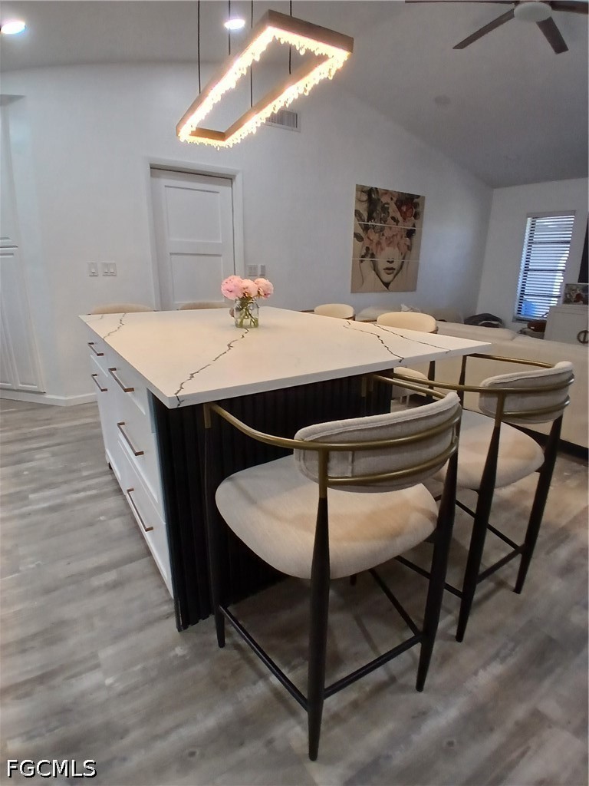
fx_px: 386
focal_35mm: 17
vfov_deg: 91.0
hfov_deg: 74.7
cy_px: 393
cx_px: 294
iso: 80
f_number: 2.2
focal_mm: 1.4
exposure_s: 1/30
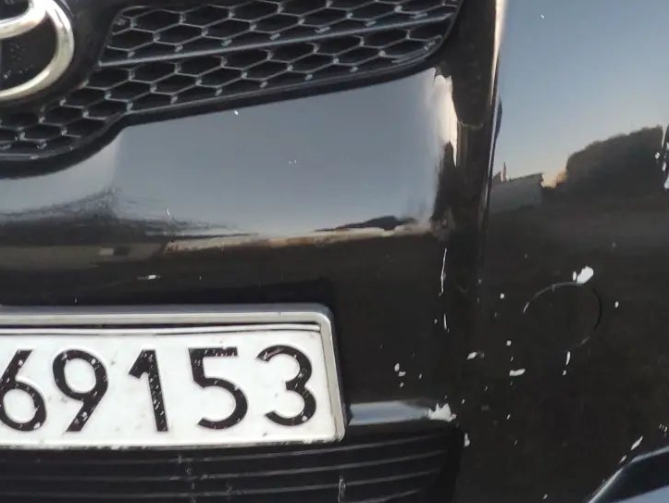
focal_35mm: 92
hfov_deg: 21.1
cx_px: 517
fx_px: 1779
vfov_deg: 16.0
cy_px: 145
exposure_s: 1/50
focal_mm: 5.54
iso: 540
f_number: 2.4
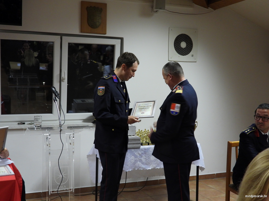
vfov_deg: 32.9
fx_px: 342
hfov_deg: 42.9
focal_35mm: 44
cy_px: 100
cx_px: 134
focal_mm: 7.9
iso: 400
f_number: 3.2
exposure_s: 1/25
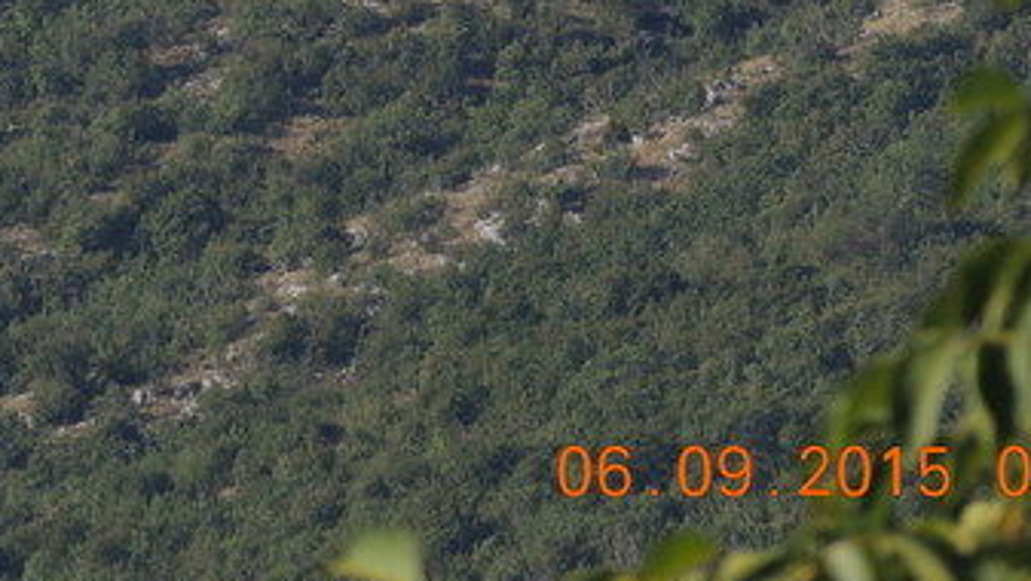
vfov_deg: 1.0
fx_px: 34000
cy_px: -161
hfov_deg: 1.7
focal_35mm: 1243
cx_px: 220
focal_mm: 98.1
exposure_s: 1/800
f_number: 4.9
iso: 110
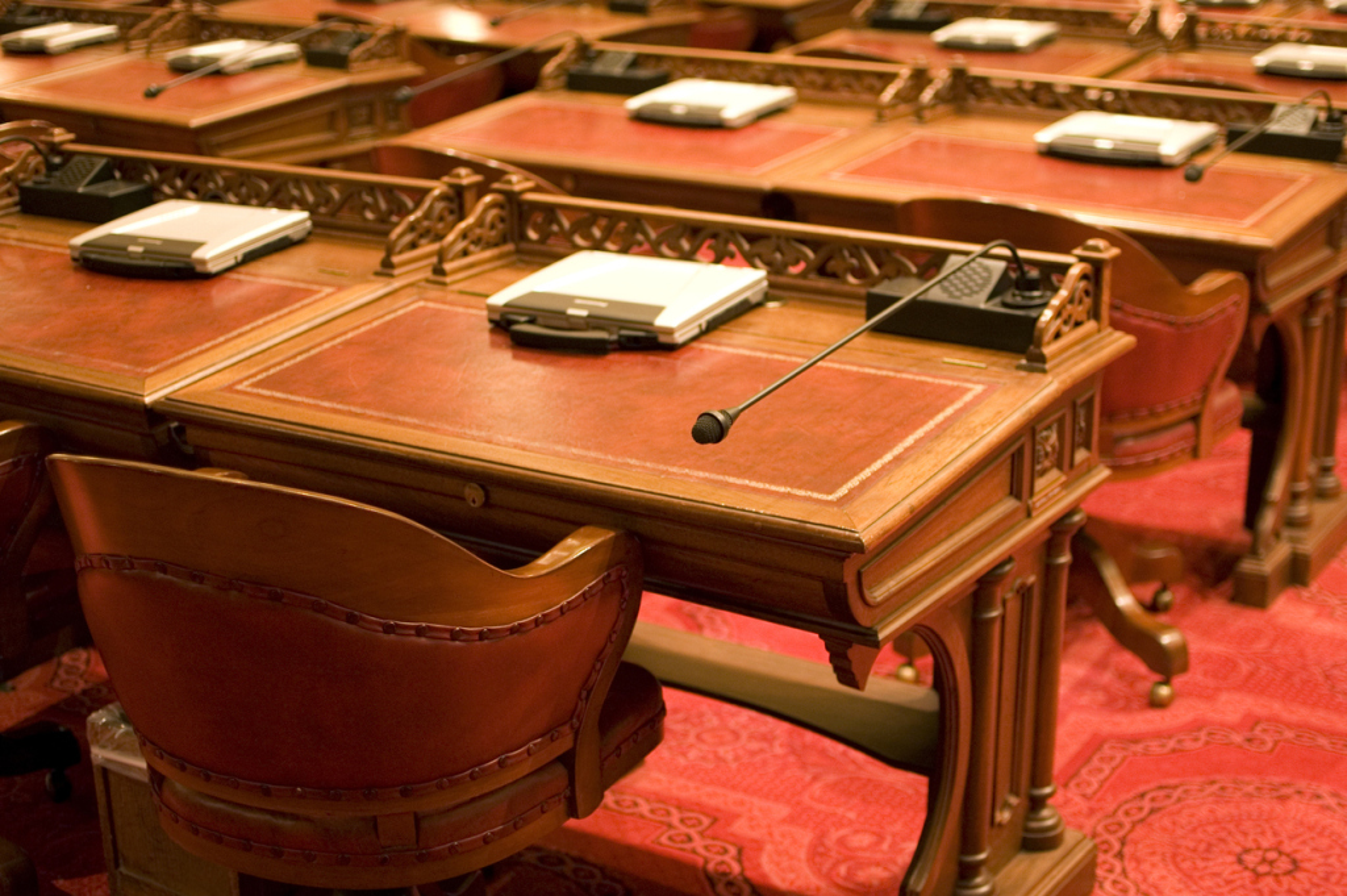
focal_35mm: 52
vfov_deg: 25.7
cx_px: 674
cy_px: 448
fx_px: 1963
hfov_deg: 37.9
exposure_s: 1/30
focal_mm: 35
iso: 450
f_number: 1.8
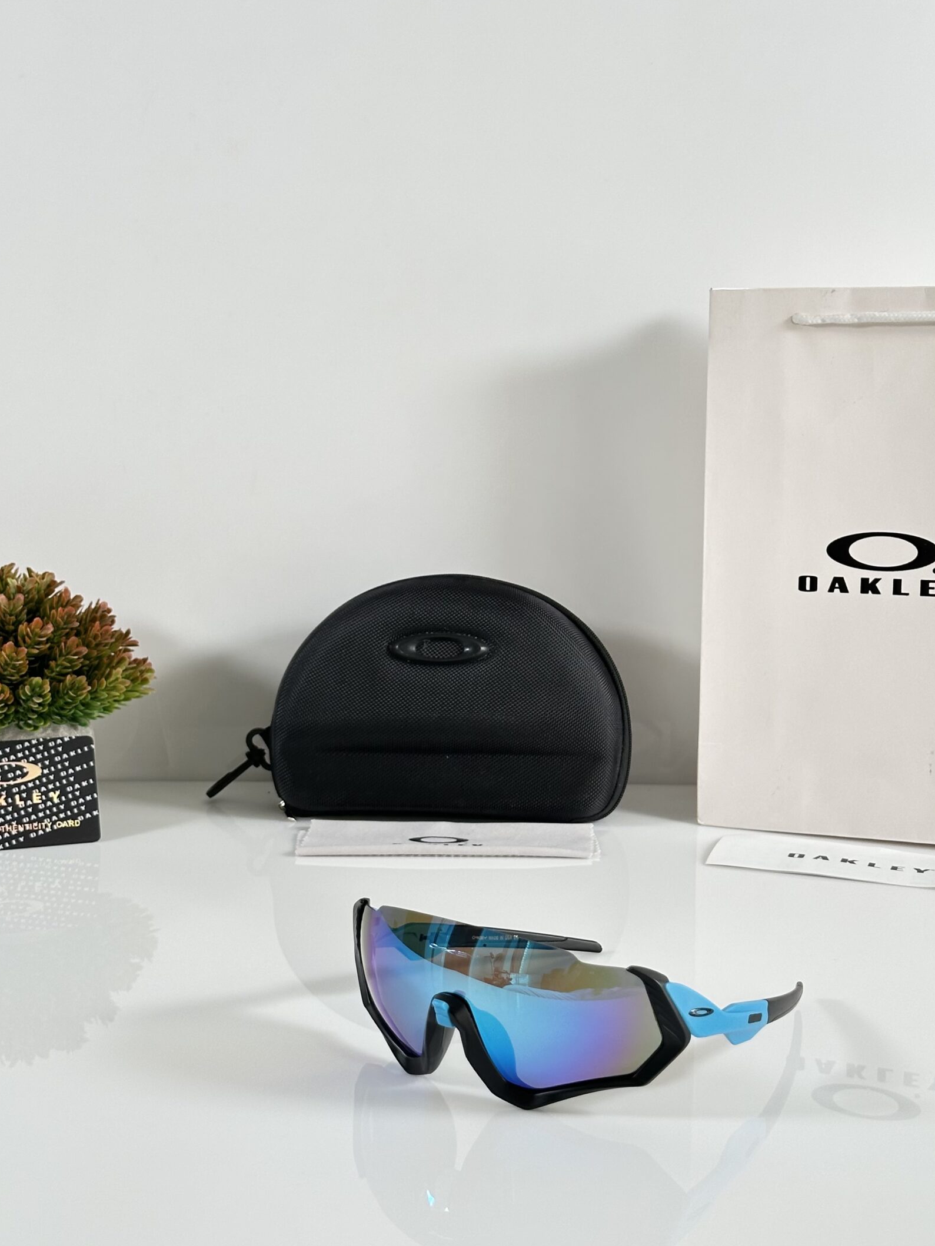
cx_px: 500
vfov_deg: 33.2
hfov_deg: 25.2
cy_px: 597
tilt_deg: -10.3
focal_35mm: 58
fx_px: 2089
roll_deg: -0.6
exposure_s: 1/129
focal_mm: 6.86
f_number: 1.78
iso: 80
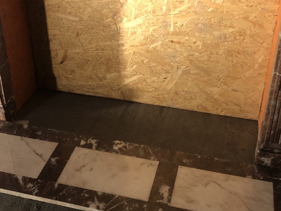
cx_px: 132
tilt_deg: -27.0
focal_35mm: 51
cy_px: 55
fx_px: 414
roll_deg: +0.3
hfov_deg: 37.5
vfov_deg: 28.2
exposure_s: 1/17
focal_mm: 4
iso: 64
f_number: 1.8
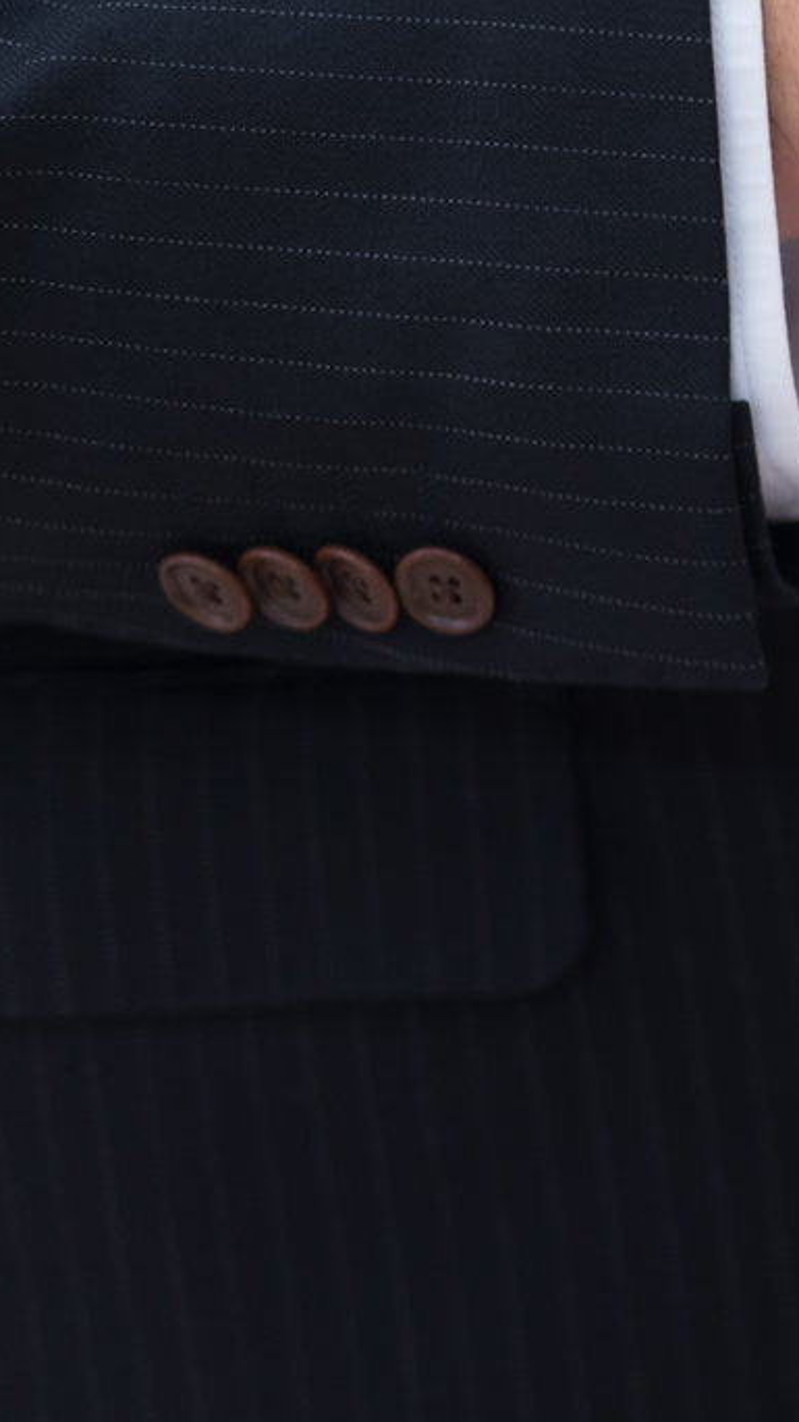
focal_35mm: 153
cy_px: 138
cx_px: 2057
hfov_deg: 7.3
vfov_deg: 13.9
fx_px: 5766
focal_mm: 50
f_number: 2
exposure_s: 1/125
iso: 400
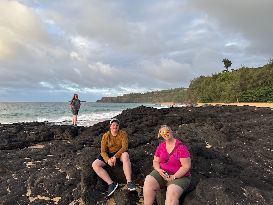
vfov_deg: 54.9
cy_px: 105
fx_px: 197
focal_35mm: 25
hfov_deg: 69.4
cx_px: 132
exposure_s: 1/773
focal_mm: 6.76
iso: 80
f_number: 1.78
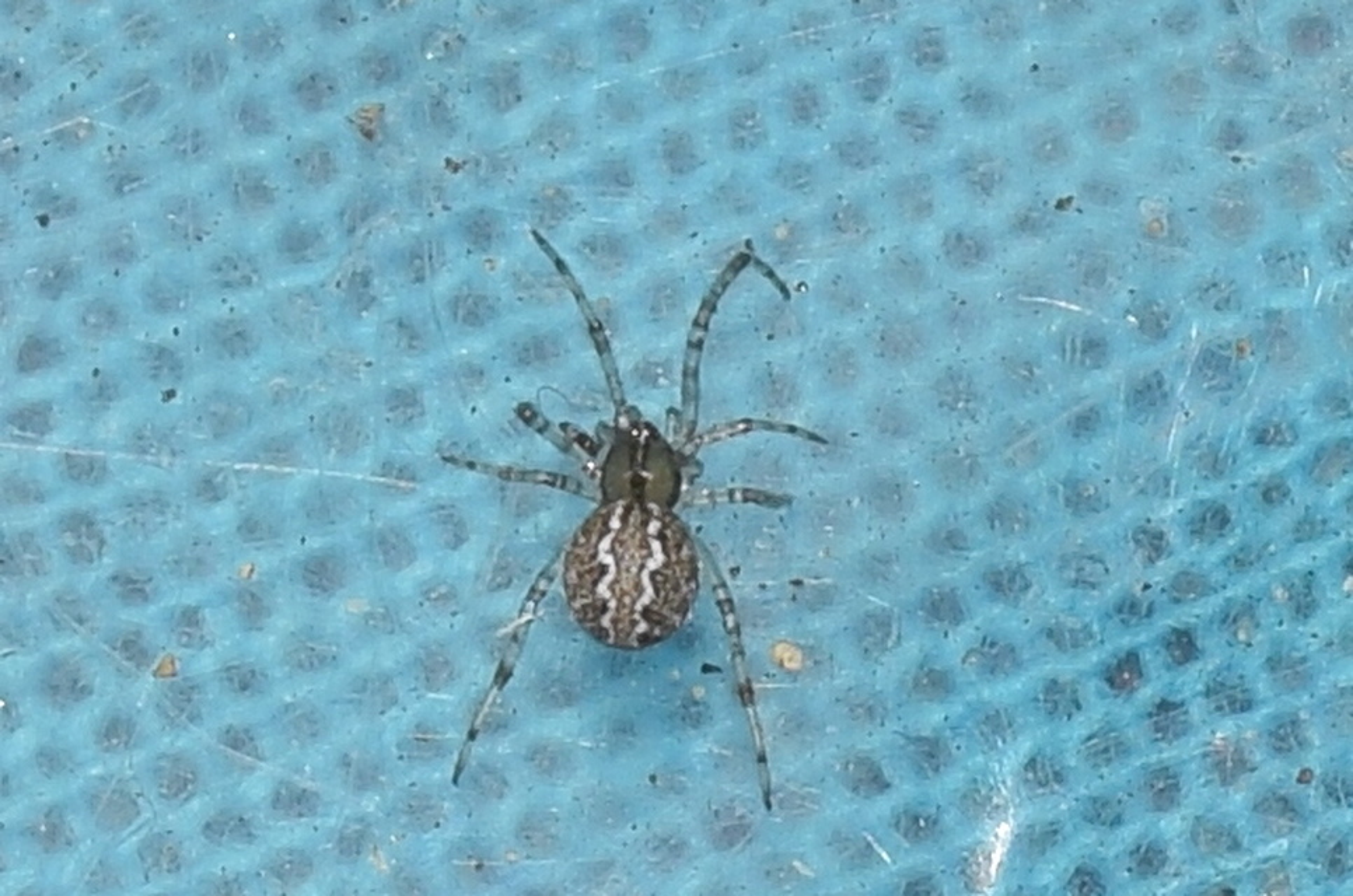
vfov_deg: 6.5
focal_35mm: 210
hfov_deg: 9.8
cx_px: 676
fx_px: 7877
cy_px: 448
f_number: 13
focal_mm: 140
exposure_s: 1/160
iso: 100
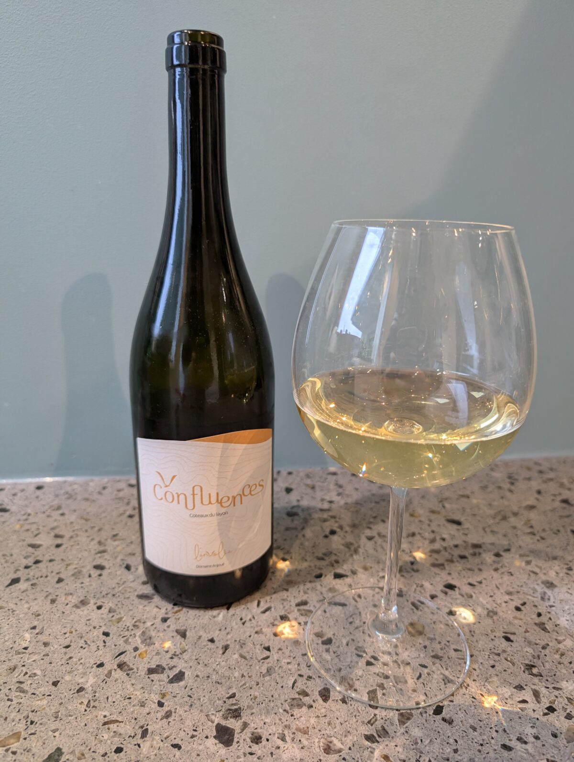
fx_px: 529
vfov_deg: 71.5
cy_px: 381
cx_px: 287
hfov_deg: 56.9
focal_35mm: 24
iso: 81
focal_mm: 6.9
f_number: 1.68
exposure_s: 1/33.4
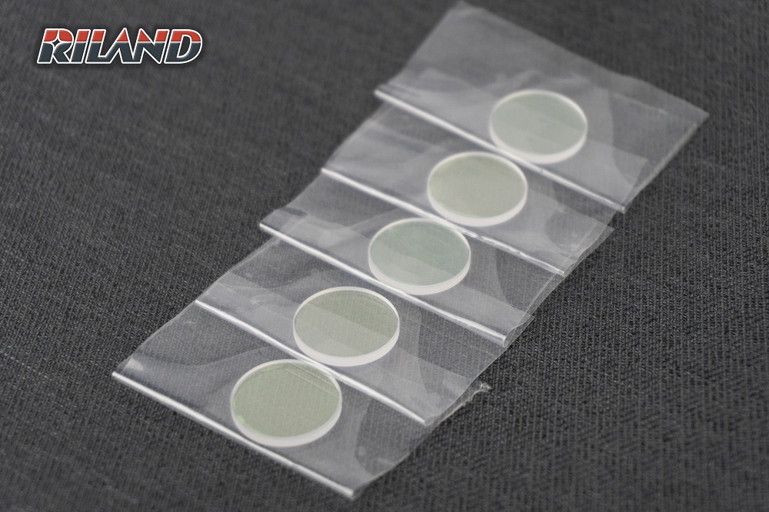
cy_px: 256
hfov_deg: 27.0
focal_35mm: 75
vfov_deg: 18.2
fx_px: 1601
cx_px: 384
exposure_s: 1/160
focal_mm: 50
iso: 800
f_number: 5.6
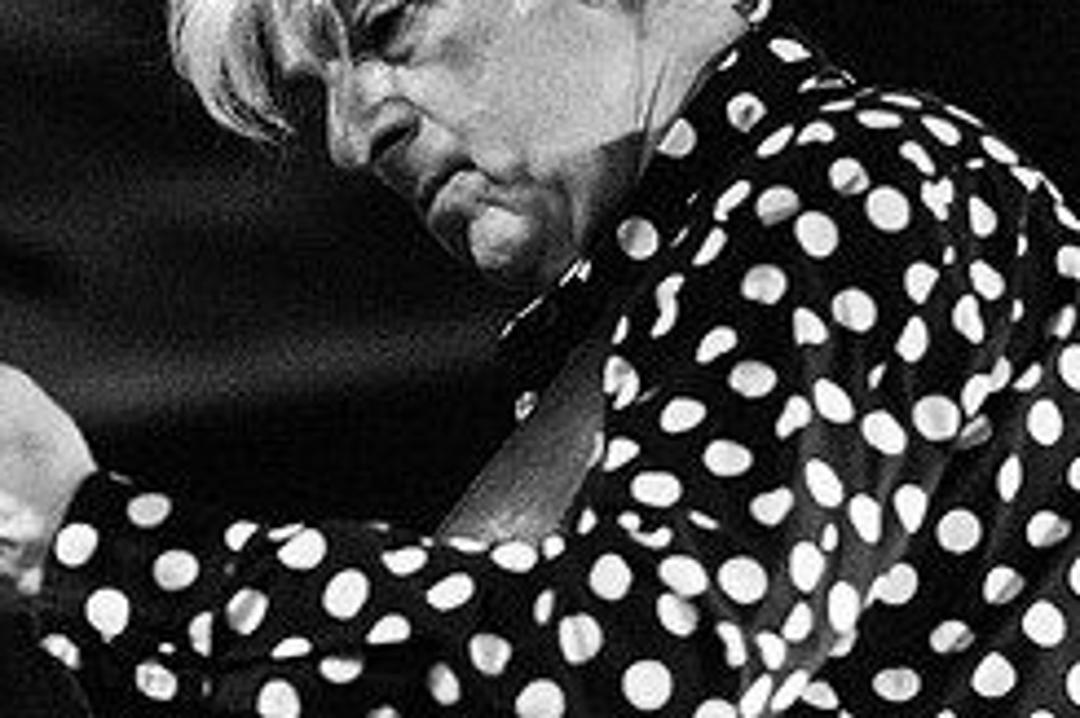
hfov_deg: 6.9
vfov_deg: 4.6
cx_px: -84
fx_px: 8874
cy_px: 513
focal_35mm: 296
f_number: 3.2
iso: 3200
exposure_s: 1/60
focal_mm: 125
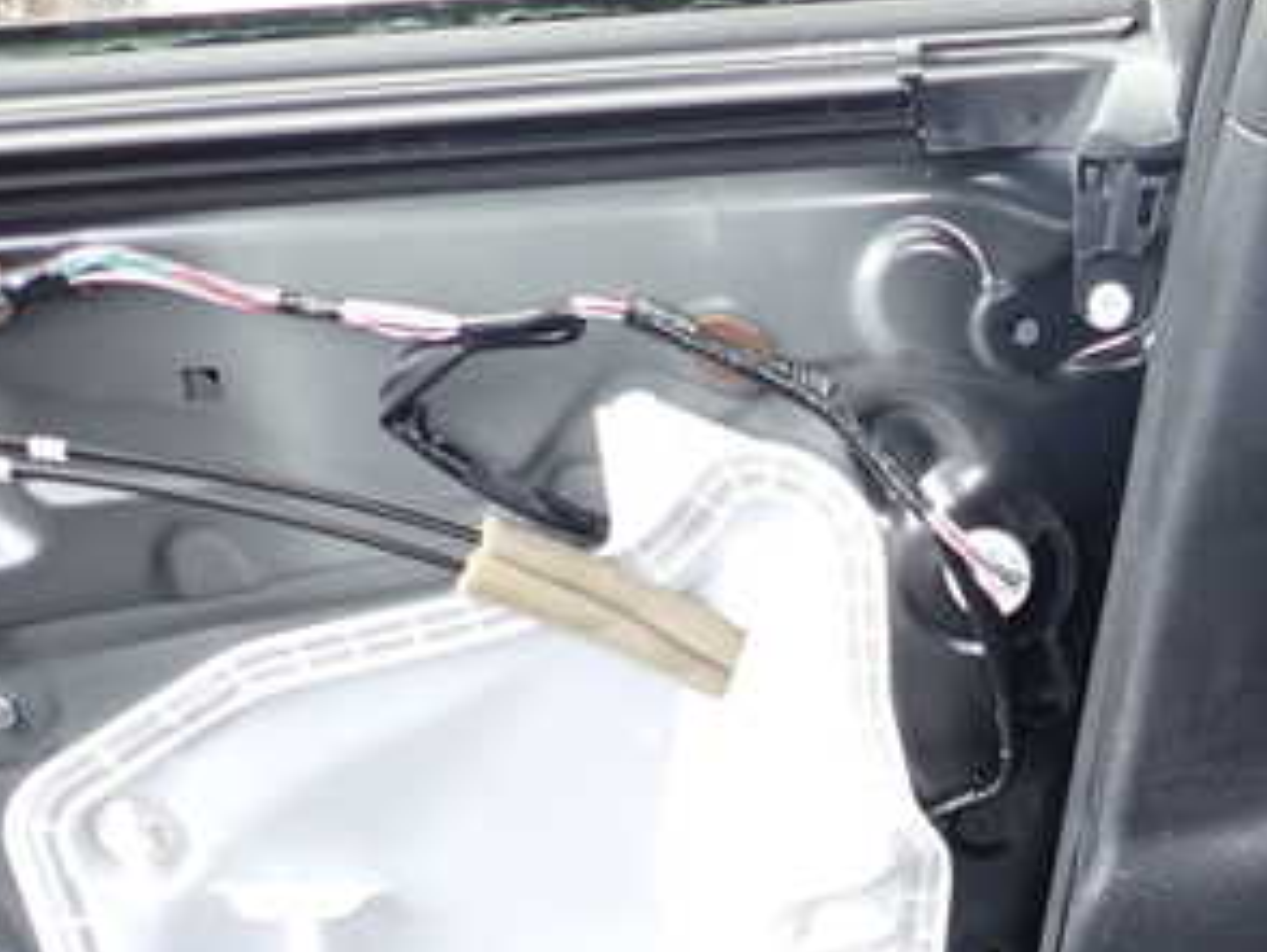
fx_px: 1868
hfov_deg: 34.2
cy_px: 836
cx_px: 1258
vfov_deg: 27.7
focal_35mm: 51
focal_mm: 4.5
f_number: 2
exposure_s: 1/30
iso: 200
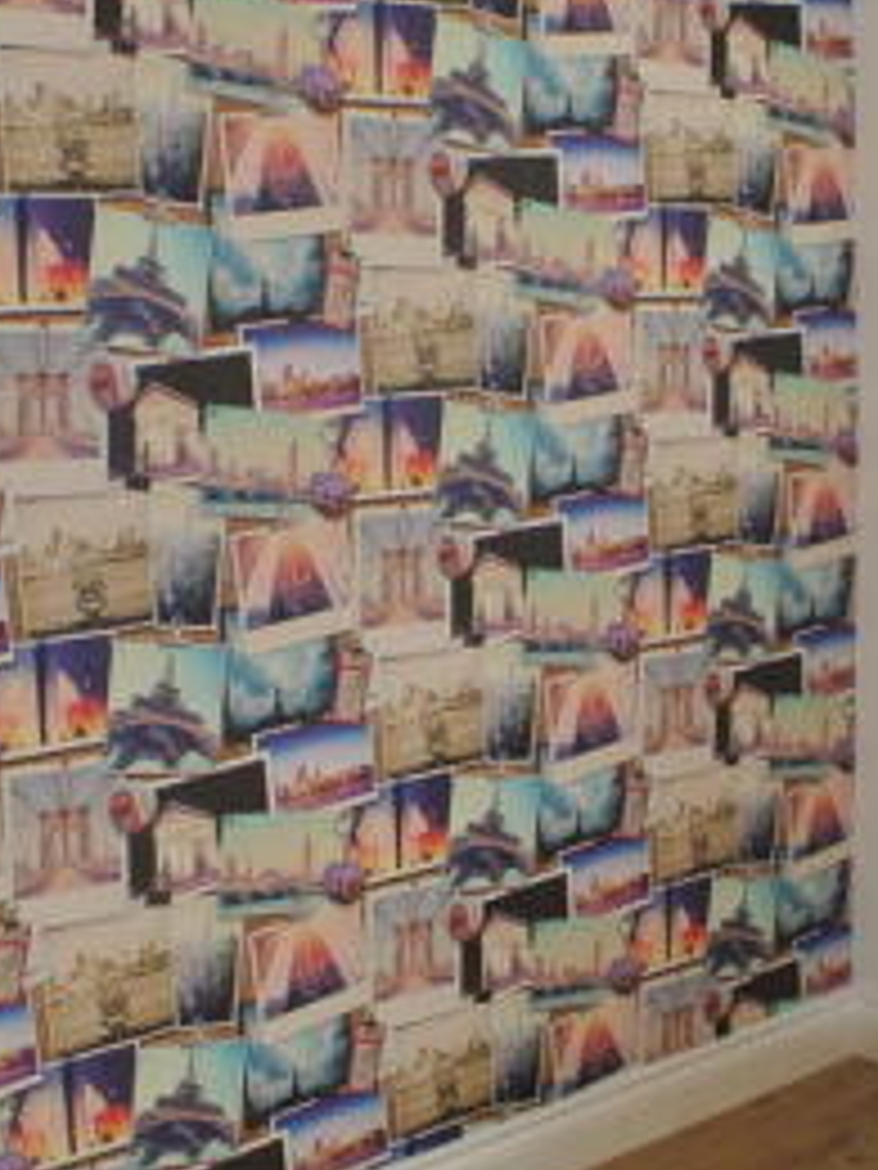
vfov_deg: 26.0
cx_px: 534
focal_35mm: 75
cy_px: 520
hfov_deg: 19.6
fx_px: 2536
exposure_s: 1/60
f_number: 4.5
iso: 100
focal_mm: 11.8
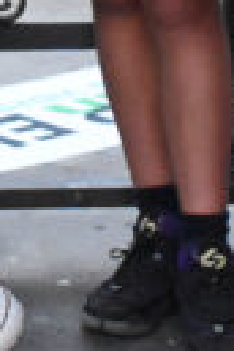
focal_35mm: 657
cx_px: -248
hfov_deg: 2.1
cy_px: -431
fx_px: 6405
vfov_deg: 3.1
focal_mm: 55
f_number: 7.1
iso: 400
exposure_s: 1/1600
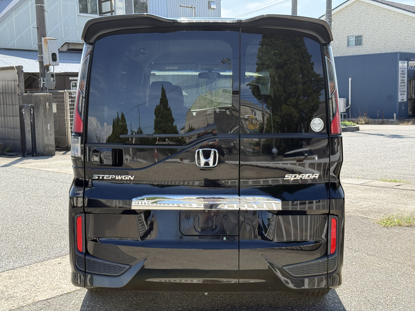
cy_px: 156
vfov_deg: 30.3
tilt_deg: -6.0
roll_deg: +1.4
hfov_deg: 39.7
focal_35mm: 48
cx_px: 208
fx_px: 575
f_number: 1.78
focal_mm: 6.76
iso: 64
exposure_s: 1/1484
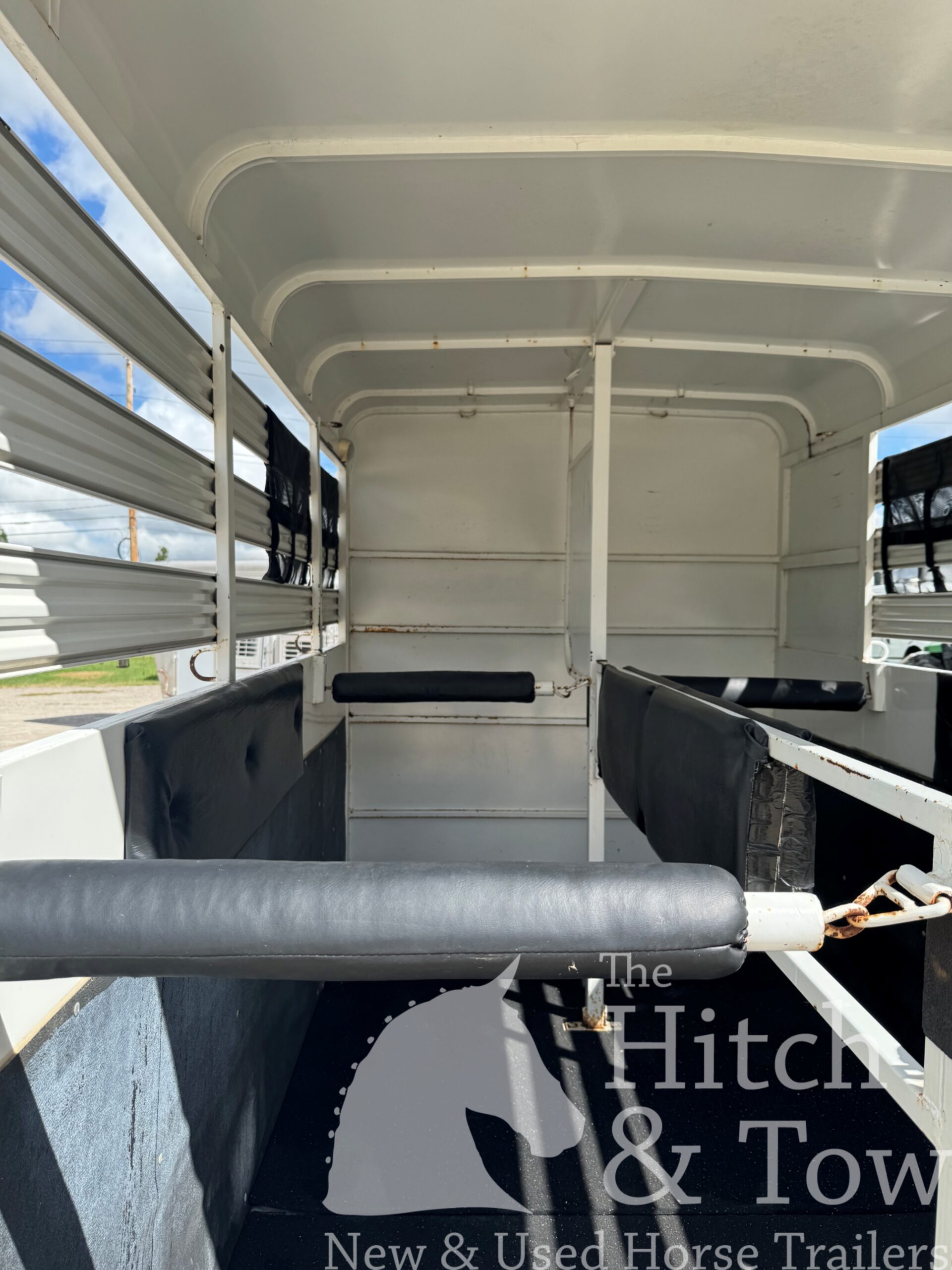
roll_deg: -1.7
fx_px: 880
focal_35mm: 24
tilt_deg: +0.0
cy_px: 635
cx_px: 476
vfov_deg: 71.6
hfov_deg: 56.8
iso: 80
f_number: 1.78
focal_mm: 6.76
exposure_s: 1/1923
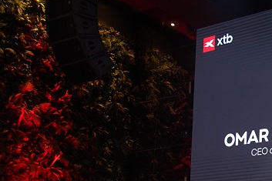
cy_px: 222
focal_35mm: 68
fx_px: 514
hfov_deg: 25.3
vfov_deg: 18.8
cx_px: 361
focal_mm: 24
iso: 2500
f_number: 2.8
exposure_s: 1/125
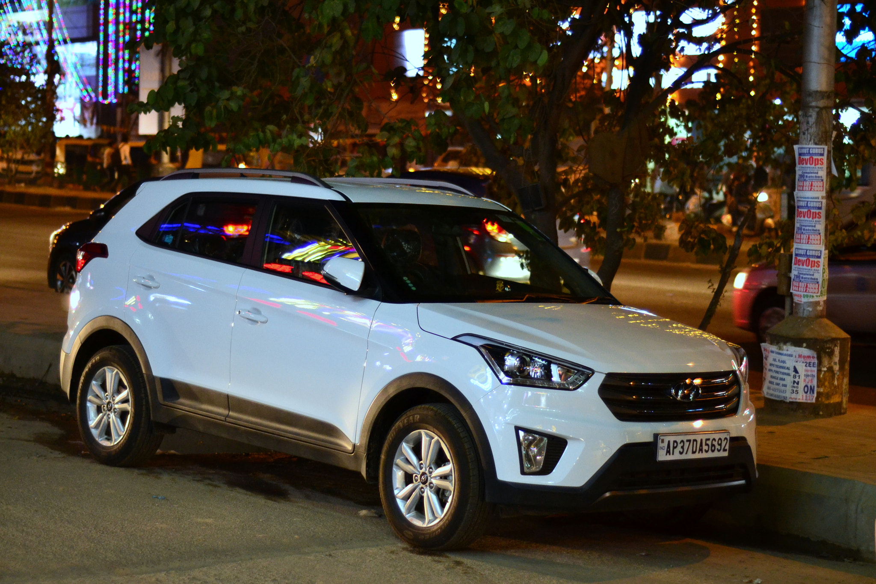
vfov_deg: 18.2
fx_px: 1825
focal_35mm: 75
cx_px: 438
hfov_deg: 27.0
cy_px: 292
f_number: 1.8
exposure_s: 1/125
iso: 1600
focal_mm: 50
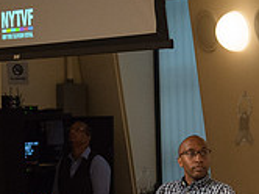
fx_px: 1457
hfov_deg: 9.7
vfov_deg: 7.6
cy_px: 193
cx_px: 445
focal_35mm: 195
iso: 2500
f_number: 4
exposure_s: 1/250
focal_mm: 58
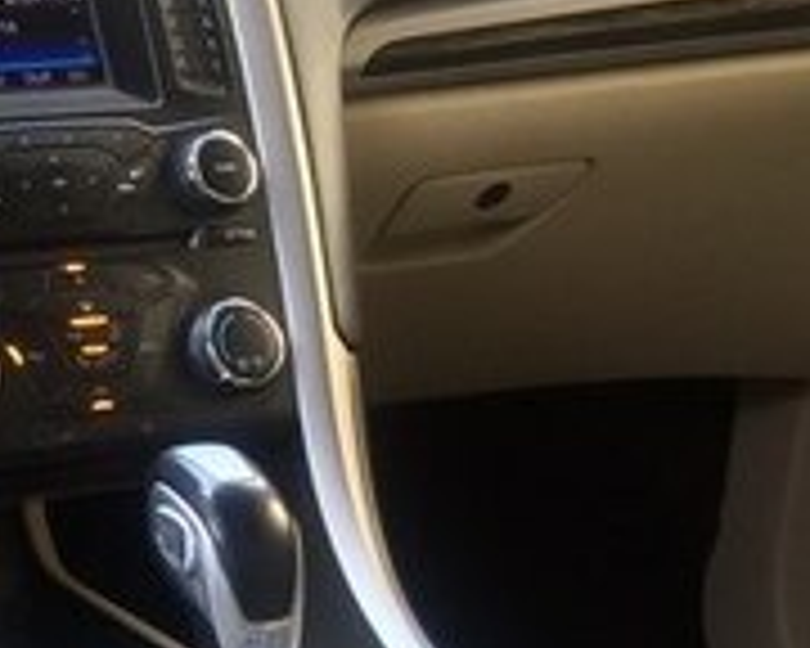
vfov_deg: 14.8
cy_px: 263
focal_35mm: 104
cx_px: -464
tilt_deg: -17.5
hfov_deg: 16.5
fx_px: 2493
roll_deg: -0.3
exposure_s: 1/50
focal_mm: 4.15
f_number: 2.2
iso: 50
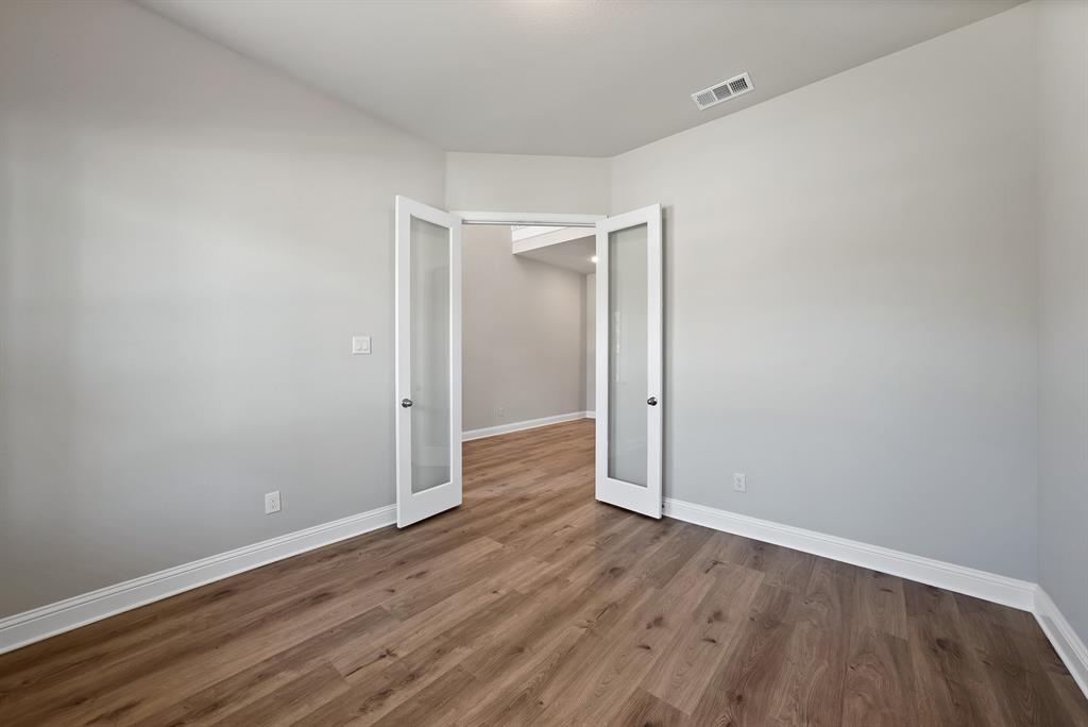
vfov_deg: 90.1
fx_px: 363
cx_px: 544
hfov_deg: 112.6
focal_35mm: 12
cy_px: 364
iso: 640
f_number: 9
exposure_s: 1/5
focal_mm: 12
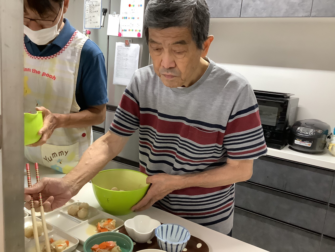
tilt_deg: -10.4
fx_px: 300
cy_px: 126
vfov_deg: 45.4
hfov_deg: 58.4
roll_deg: -5.2
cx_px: 168
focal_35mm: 31
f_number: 2.4
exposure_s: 1/50
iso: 250
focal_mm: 3.3
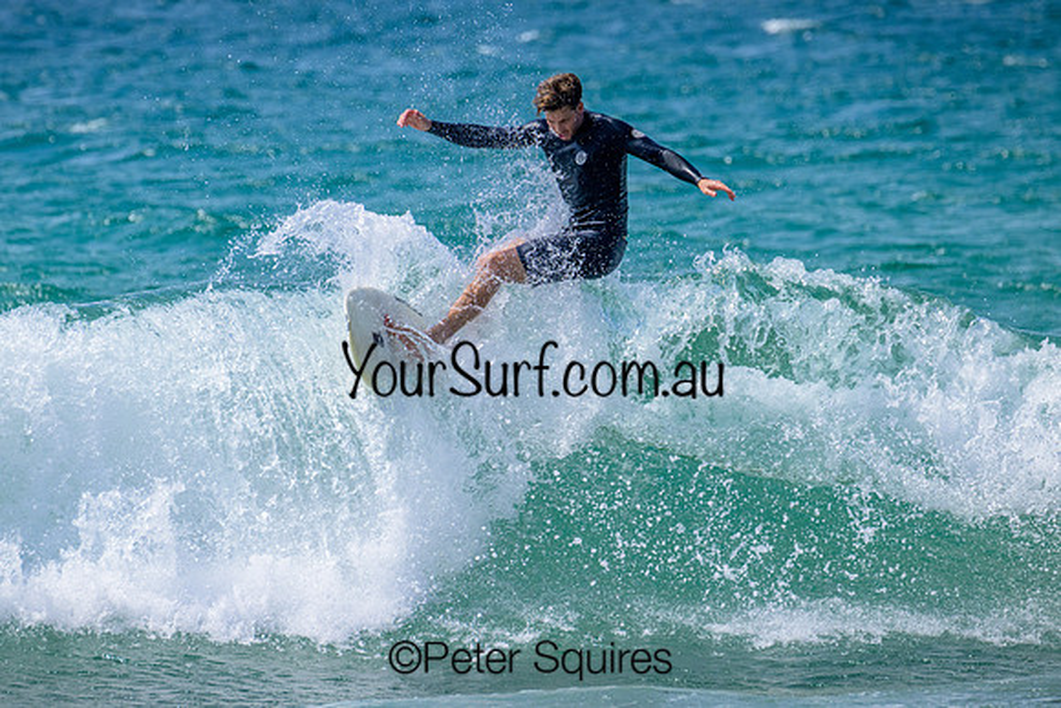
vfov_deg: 2.0
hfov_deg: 3.0
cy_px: 391
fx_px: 20082
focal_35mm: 681
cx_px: 469
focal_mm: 610
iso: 1100
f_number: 11
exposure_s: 1/2000
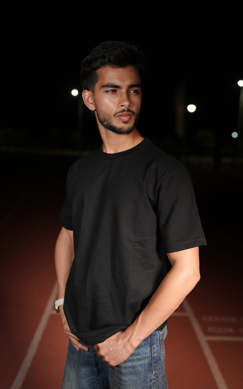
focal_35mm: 36
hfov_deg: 35.3
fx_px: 382
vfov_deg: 54.0
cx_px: 125
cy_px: 195
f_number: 2
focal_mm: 35
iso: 500
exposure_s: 1/160
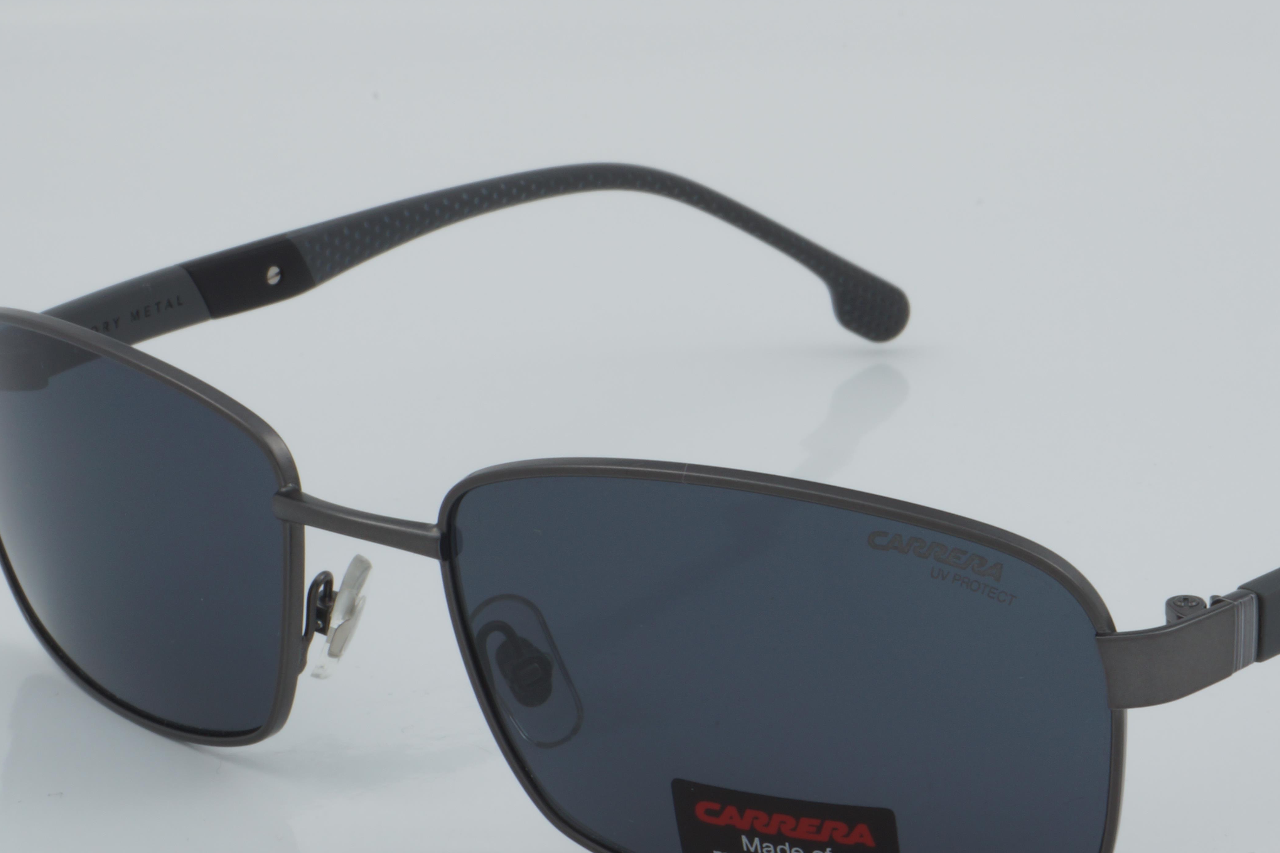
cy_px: 566
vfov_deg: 12.7
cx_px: 821
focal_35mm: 108
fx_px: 3840
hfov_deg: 18.9
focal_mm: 50
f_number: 32
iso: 100
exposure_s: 1/4
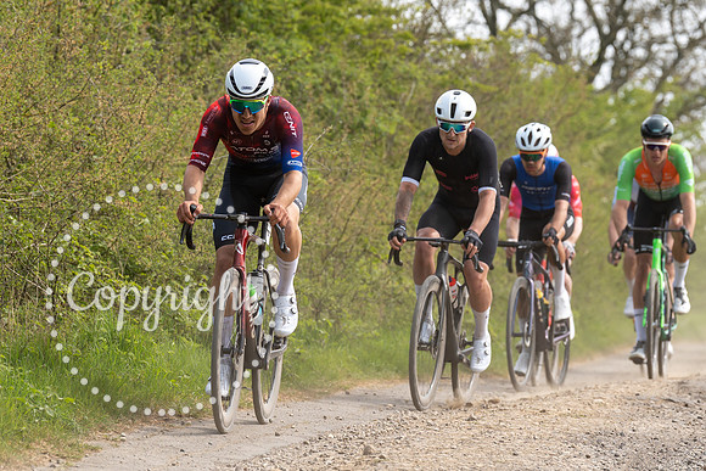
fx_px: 5058
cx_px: 279
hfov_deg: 8.0
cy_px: 120
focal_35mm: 258
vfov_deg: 5.3
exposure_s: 1/1000
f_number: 5
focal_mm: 173
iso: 250
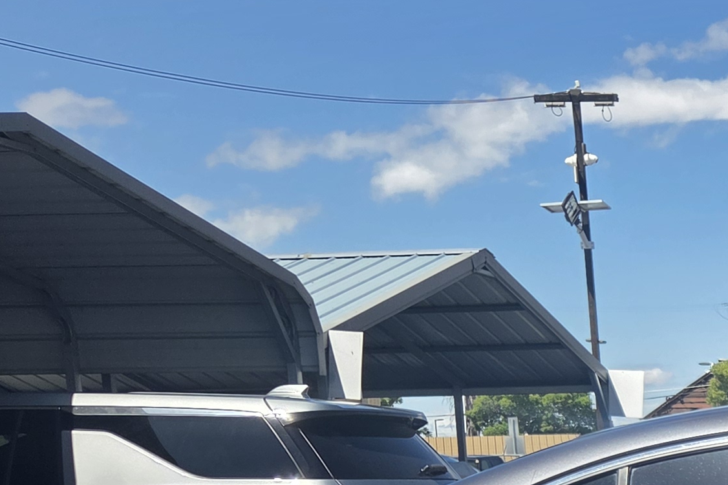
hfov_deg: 19.9
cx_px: 1155
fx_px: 1718
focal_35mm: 85
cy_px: 646
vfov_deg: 15.2
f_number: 1.8
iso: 80
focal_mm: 5.4
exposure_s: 1/4273
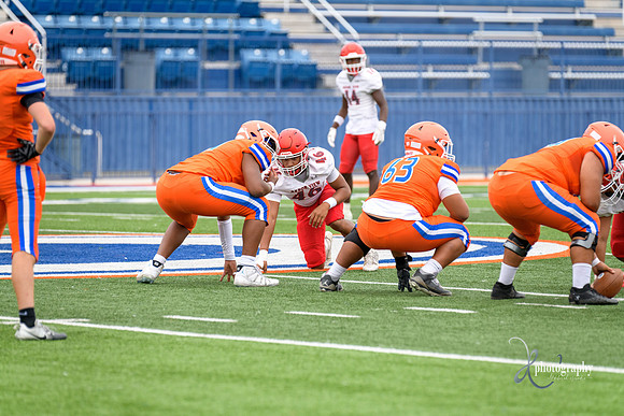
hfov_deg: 8.2
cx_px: 312
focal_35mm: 250
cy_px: 208
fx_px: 4334
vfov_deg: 5.5
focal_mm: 250
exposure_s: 1/1000
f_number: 3.5
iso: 640
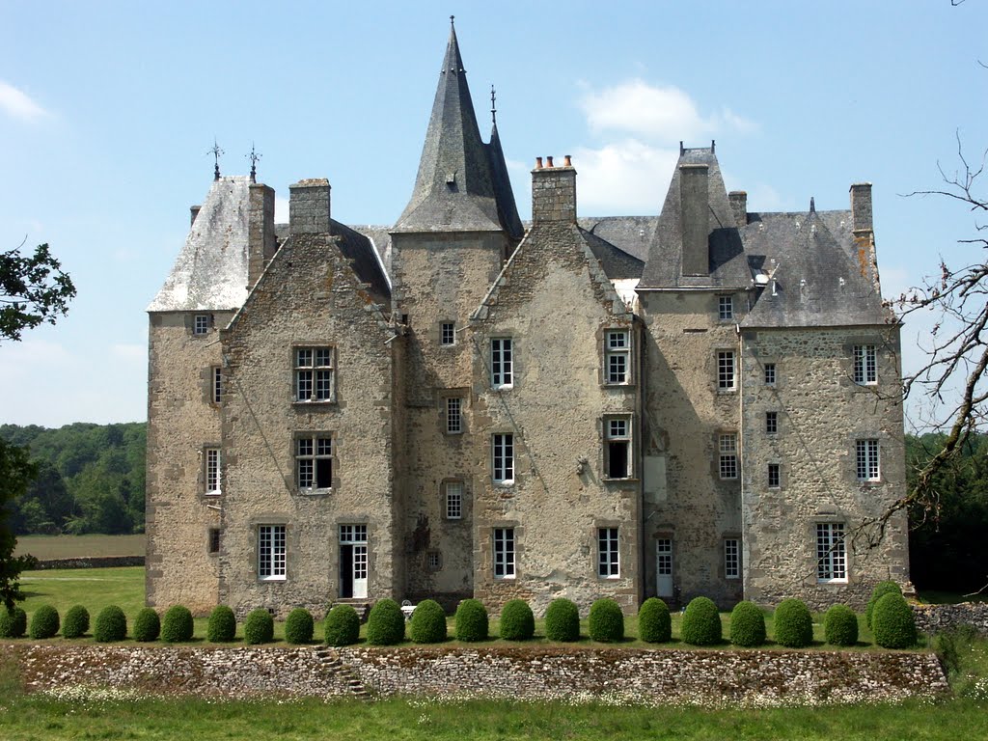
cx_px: 494
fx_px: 1770
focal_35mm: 62
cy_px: 370
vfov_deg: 23.7
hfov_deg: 31.2
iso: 100
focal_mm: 15.51
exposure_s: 1/640
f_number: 8
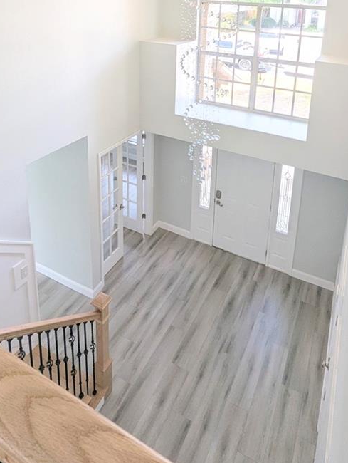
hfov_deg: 56.7
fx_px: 321
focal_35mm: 24
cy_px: 73
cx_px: 199
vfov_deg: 63.3
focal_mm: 1.95
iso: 47
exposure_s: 1/194
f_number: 2.2
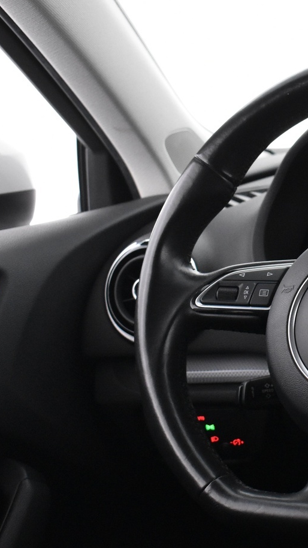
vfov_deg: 27.2
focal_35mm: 78
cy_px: 290
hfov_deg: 15.0
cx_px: 354
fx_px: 1133
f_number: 4.2
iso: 3200
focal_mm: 28
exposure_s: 1/30
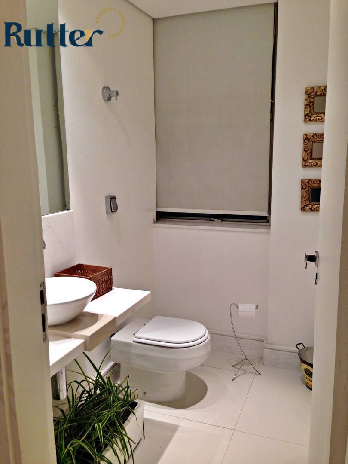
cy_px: 232
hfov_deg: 42.9
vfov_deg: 55.4
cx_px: 174
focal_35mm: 33
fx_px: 442
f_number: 2.4
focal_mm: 4.12
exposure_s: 1/20
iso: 50
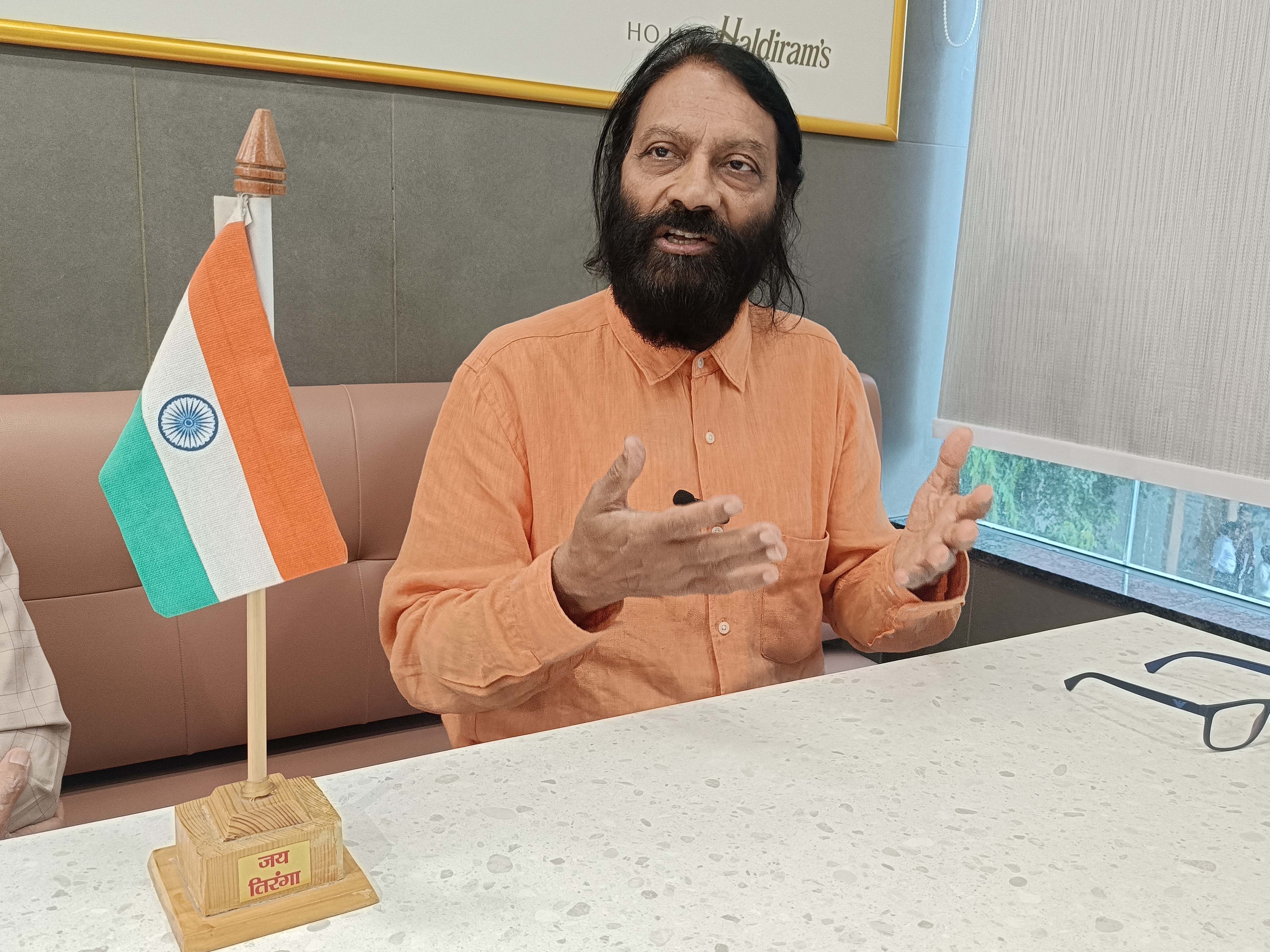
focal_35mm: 30
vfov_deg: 46.8
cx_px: 635
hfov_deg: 60.0
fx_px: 1101
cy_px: 476
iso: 893
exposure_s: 1/99.9
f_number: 1.7
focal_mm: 4.7
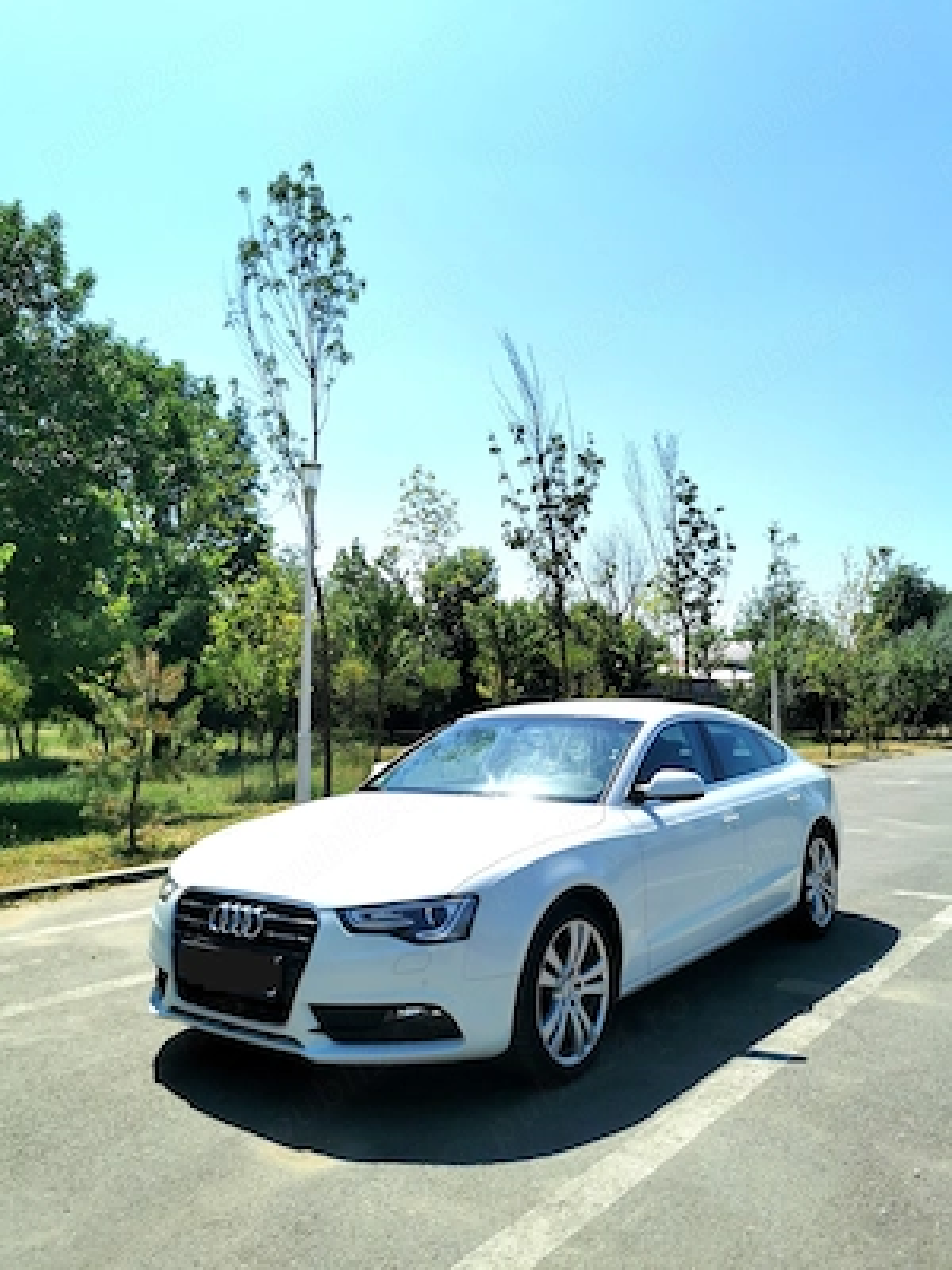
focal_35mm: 27
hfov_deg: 51.4
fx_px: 990
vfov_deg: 65.3
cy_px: 635
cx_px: 476
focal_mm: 5.56
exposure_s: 1/6024
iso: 50
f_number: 1.6
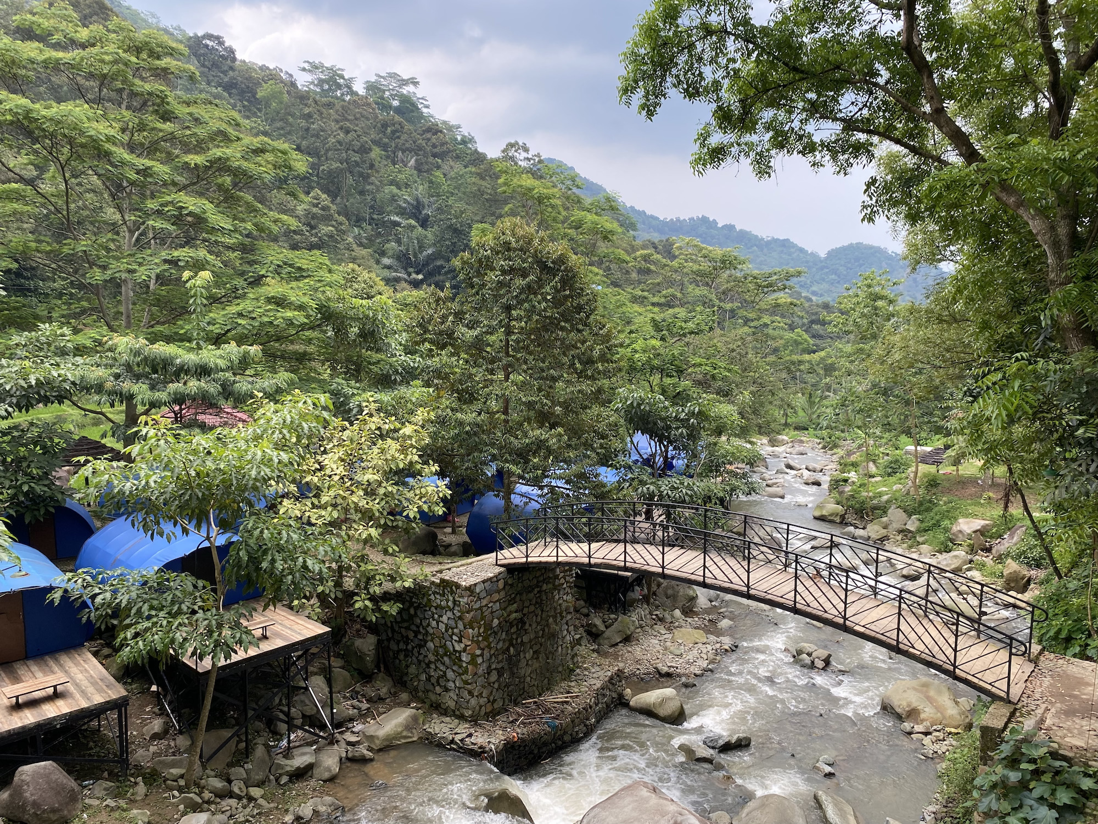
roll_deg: -0.1
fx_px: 825
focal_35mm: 26
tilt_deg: -7.4
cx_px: 549
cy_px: 412
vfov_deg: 53.1
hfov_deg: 67.3
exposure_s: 1/270
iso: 32
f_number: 1.8
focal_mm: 4.25
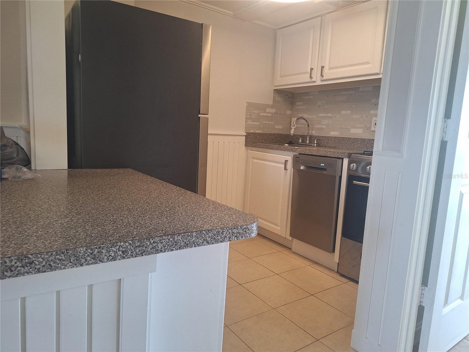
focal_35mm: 23
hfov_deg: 73.9
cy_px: 176
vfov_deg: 58.9
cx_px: 234
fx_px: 312
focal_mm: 5.54
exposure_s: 1/40
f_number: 1.8
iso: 80
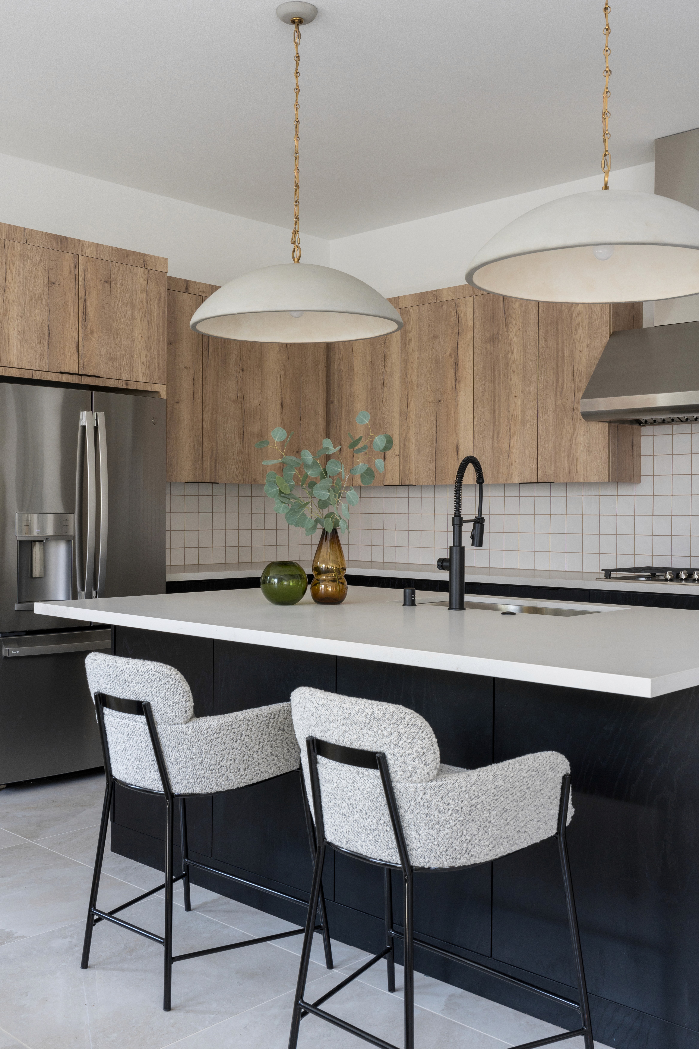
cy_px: 524
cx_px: 350
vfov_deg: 54.4
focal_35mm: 35
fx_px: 1019
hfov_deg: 37.9
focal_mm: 35
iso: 400
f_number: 13
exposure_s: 1/6
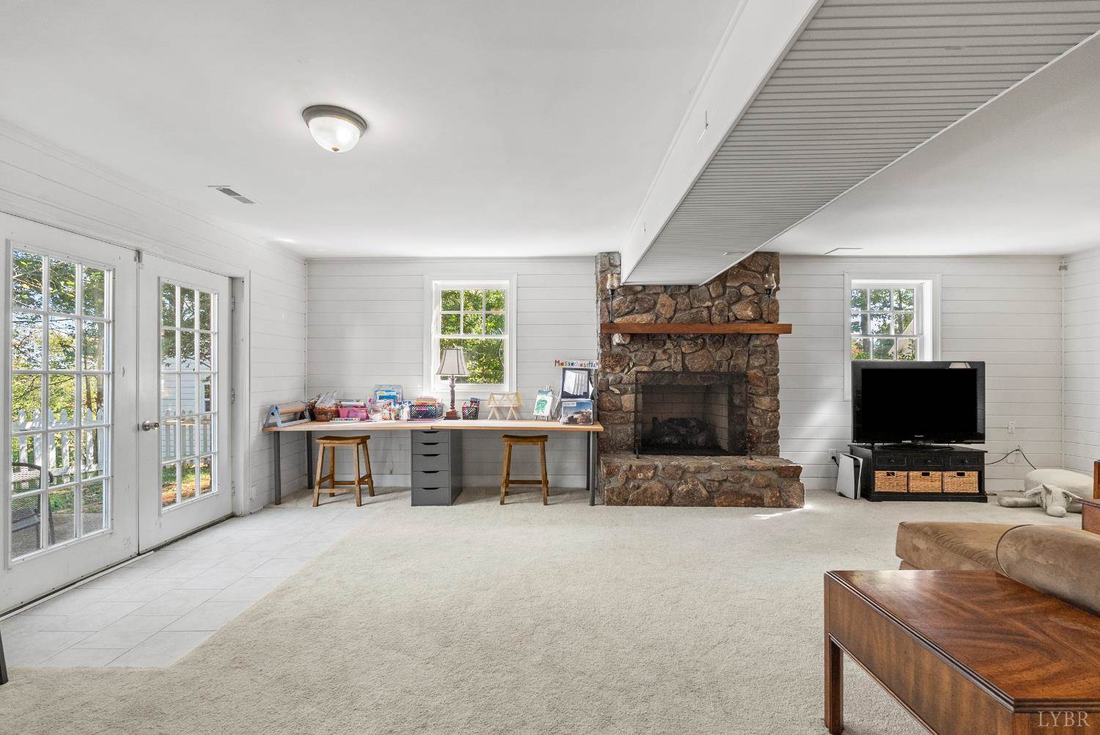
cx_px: 550
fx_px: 489
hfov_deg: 96.7
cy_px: 368
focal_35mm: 16
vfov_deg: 73.8
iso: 1250
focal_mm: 16
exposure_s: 1/5
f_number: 8
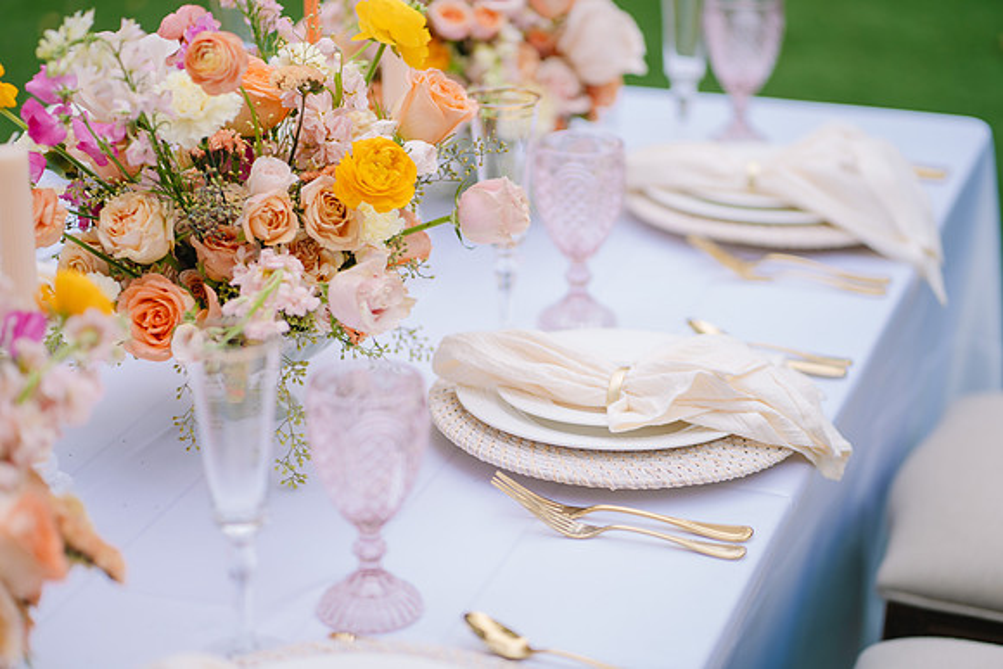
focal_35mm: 85
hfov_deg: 23.9
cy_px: 334
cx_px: 502
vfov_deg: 16.1
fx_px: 2369
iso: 50
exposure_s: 1/200
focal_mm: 85
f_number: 1.8
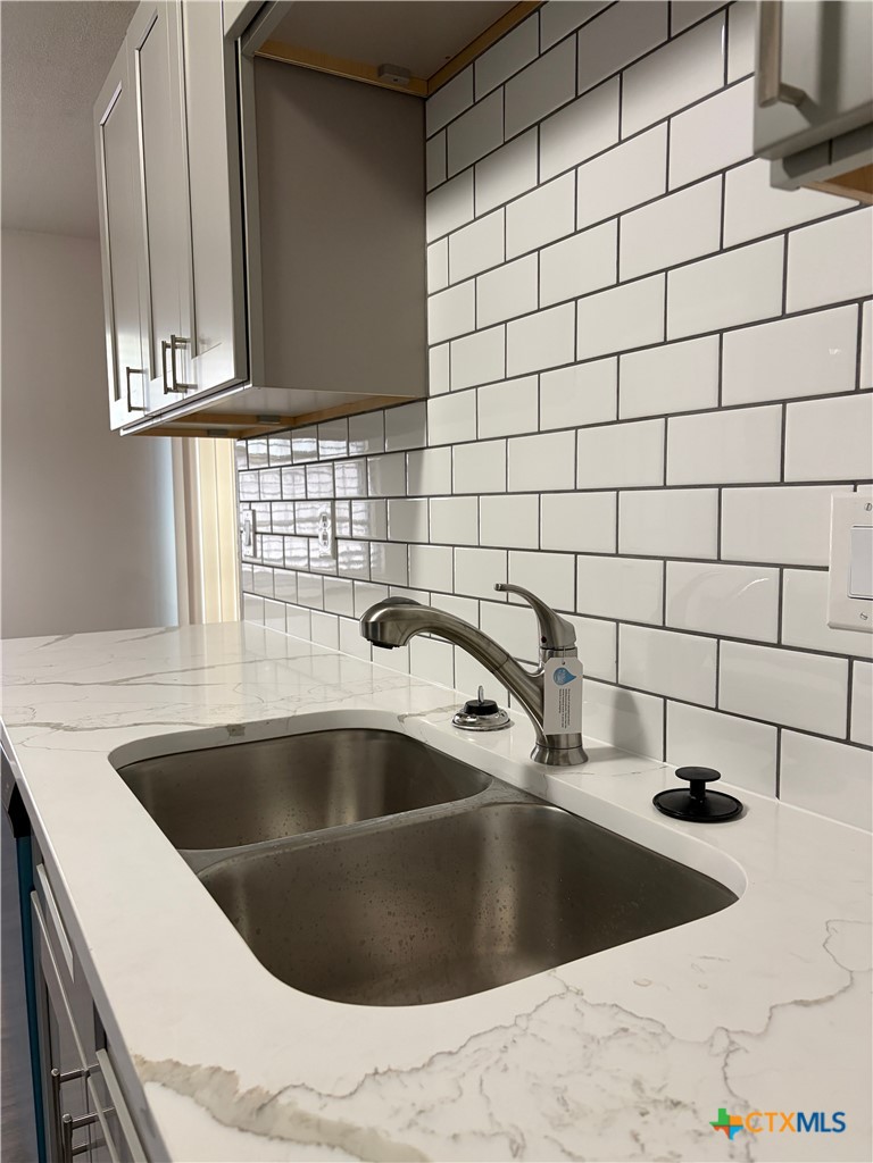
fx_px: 874
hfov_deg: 53.1
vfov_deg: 67.3
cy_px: 582
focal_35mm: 26
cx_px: 436
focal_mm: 5.96
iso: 200
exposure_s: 1/60
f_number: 1.6
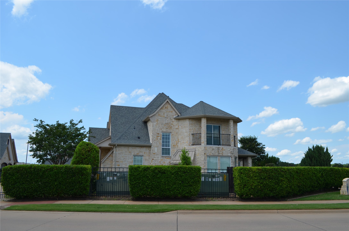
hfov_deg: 67.5
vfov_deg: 47.7
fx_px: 261
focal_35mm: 27
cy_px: 116
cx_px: 174
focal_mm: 18
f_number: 8
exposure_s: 1/250
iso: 100
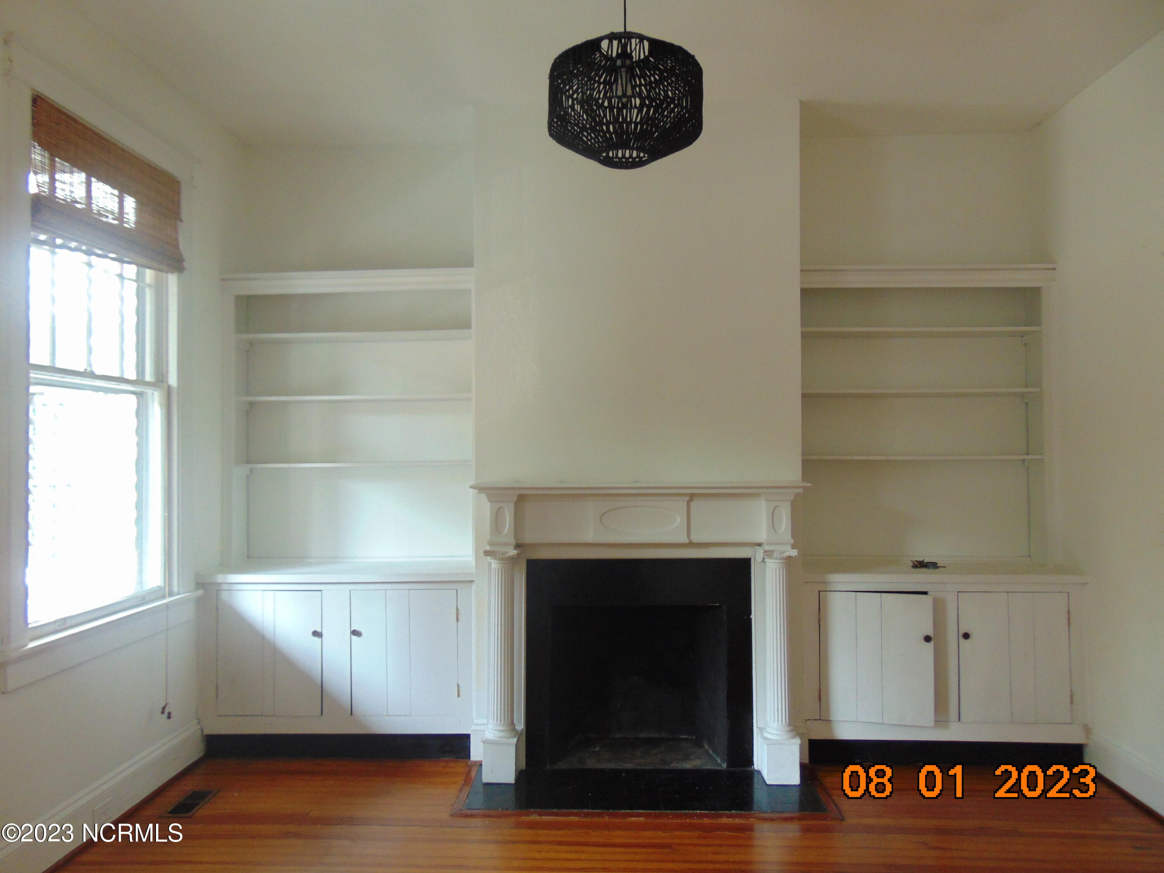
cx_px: 582
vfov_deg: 54.9
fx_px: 841
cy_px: 436
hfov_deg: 69.4
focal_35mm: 25
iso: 160
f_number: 3
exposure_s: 1/30
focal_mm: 4.5
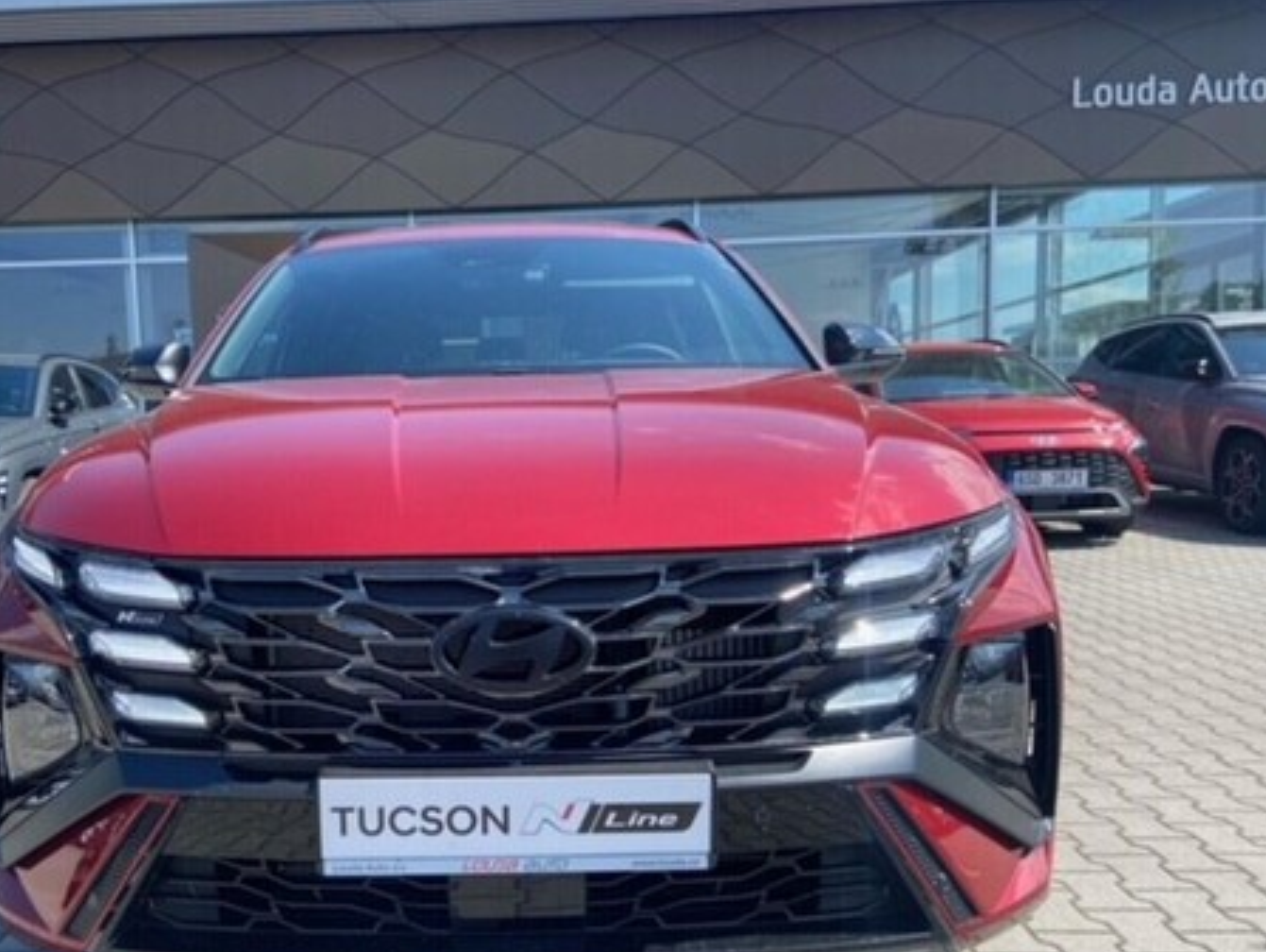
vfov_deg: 44.1
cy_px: 537
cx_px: 498
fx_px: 1171
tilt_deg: -5.3
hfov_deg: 56.3
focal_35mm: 32
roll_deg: +1.9
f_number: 1.8
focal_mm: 4.25
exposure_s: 1/1114
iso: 32
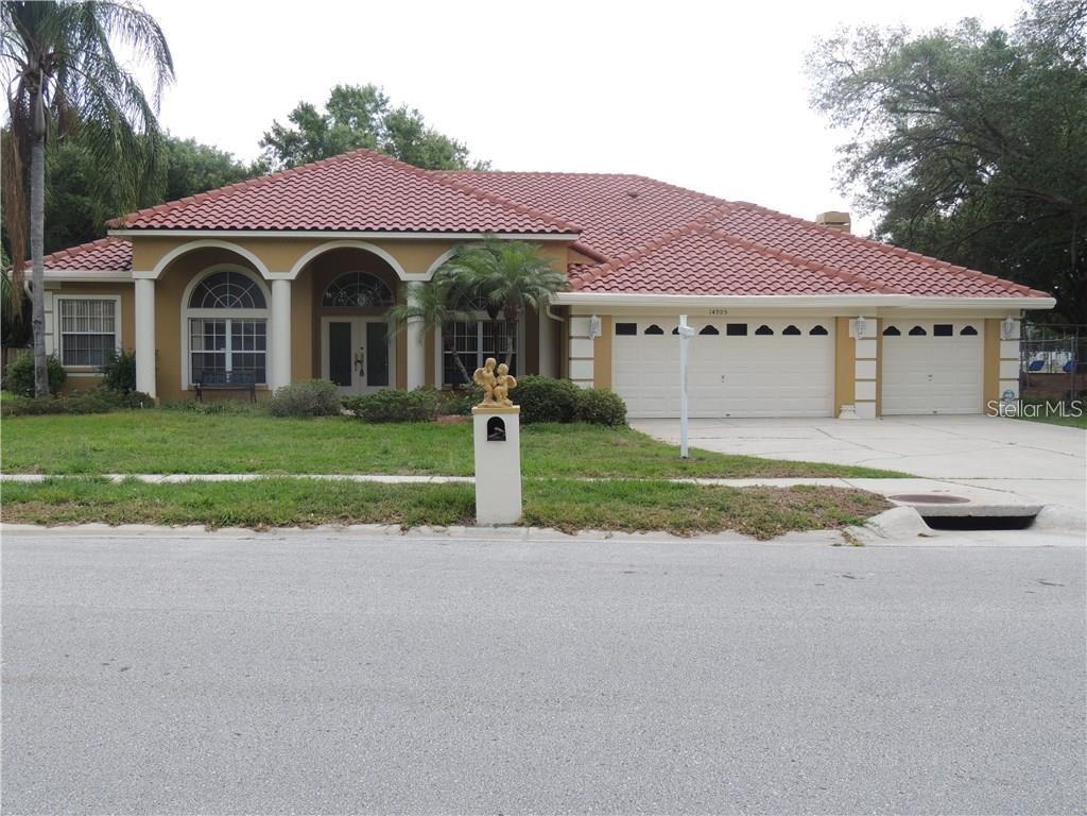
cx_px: 544
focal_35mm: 35
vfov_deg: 40.7
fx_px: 1099
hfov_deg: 52.6
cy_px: 408
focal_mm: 6.2
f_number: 3.3
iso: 100
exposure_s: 1/500
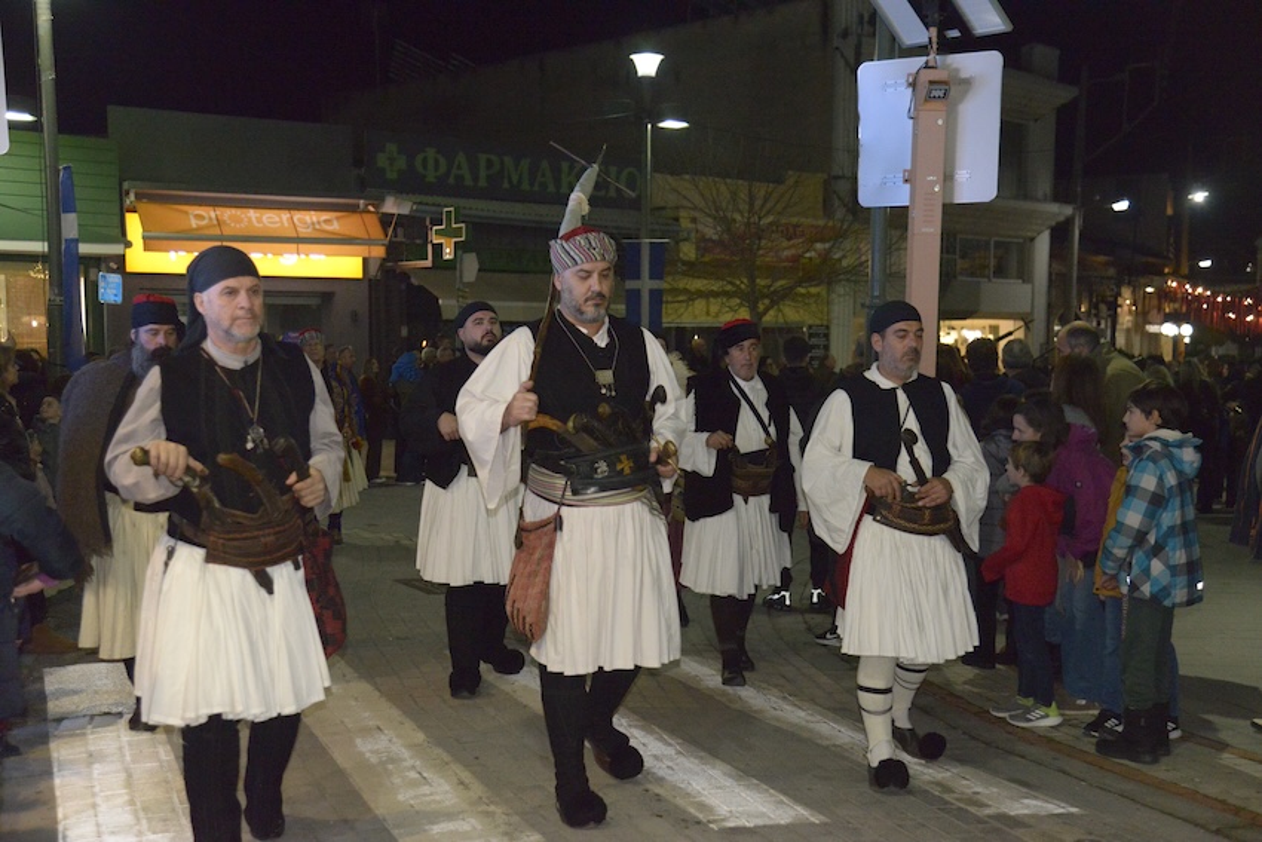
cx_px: 631
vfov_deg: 30.5
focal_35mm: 44
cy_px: 421
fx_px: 1543
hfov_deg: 44.5
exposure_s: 1/200
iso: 10000
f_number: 4
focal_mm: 44
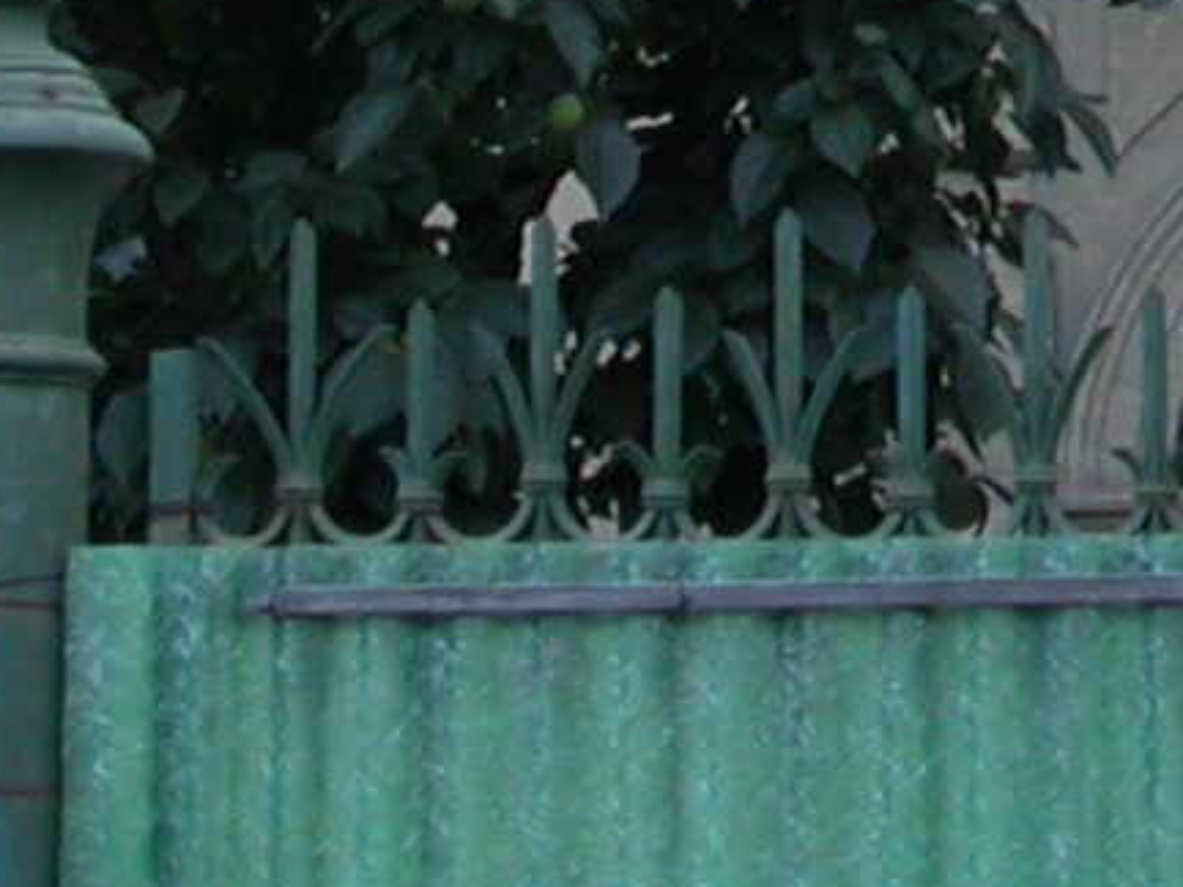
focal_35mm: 200
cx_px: 1583
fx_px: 6835
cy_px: -1038
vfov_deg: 7.1
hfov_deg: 9.7
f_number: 3
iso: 100
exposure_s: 1/46.8
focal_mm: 7.85
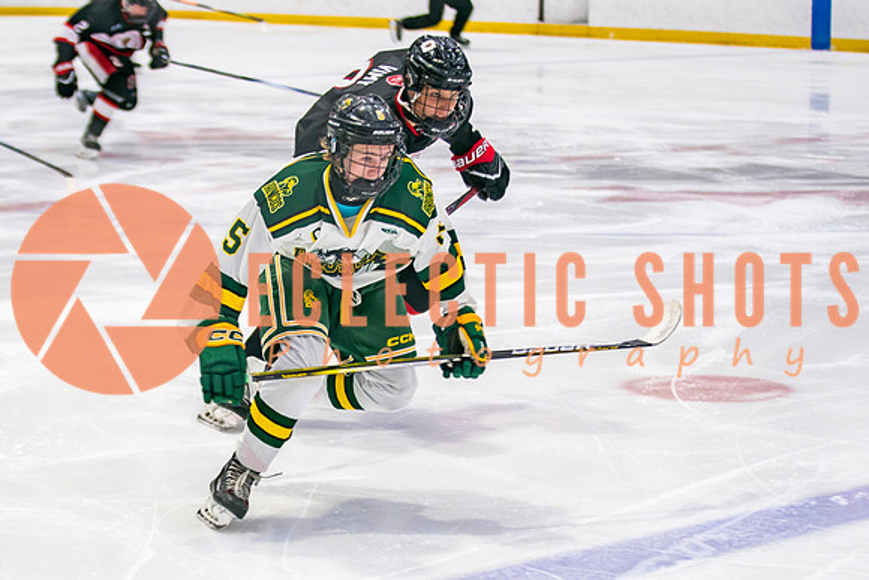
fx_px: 2873
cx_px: 245
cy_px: 331
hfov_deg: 17.1
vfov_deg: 11.5
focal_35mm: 119
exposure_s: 1/640
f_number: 2.8
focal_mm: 70
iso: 640
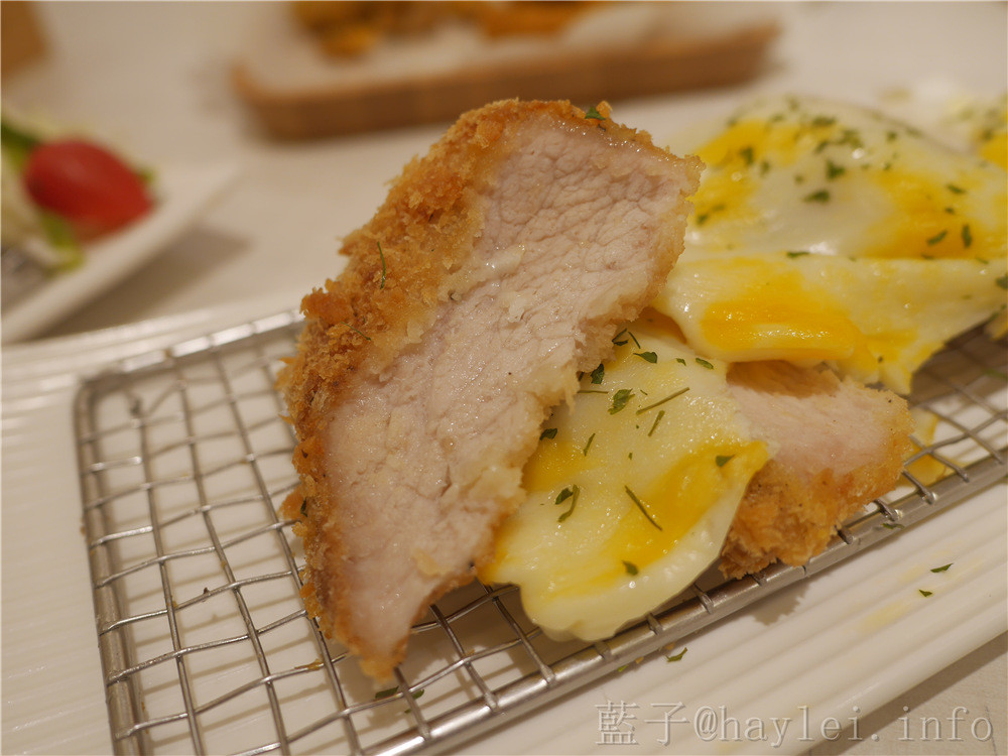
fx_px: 874
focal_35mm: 30
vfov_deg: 46.8
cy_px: 378
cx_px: 504
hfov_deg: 60.0
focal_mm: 15
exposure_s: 1/80
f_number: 2.8
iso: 200
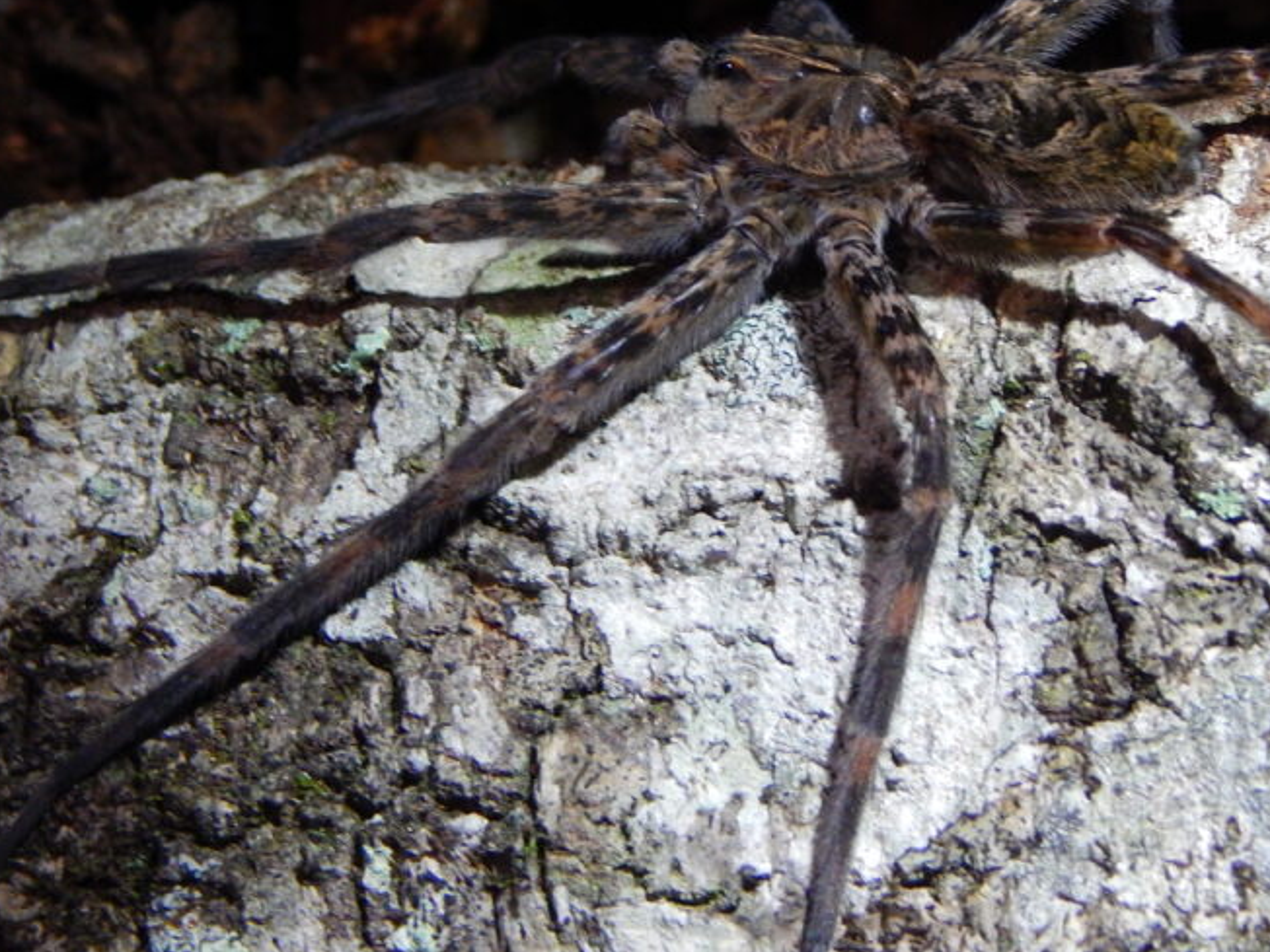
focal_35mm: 146
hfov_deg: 13.5
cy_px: 364
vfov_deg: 10.2
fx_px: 5356
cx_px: 725
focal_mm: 16.6
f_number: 4.4
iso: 400
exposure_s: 1/80
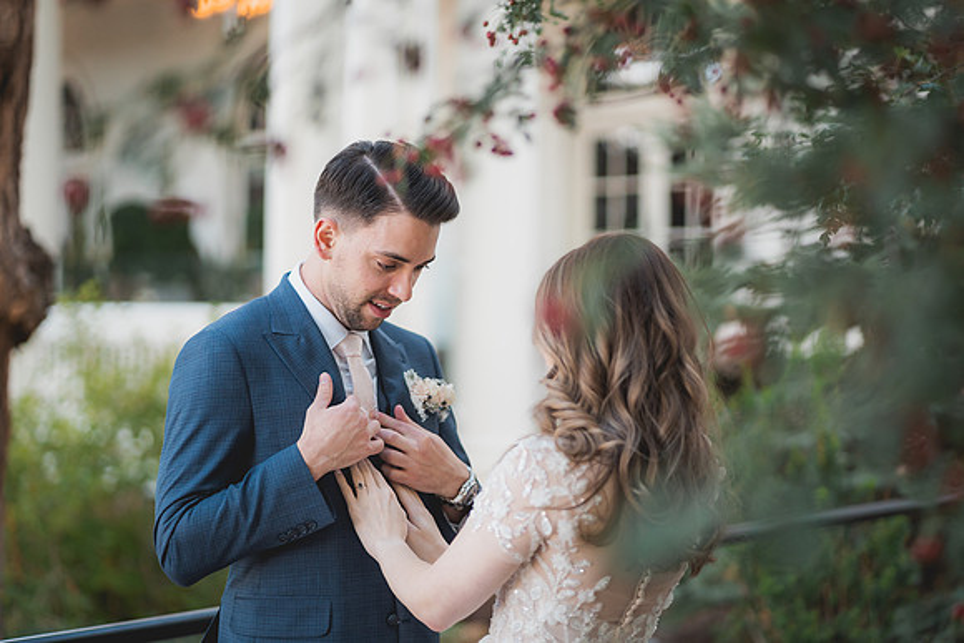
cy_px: 322
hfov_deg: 23.3
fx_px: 2340
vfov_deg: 15.7
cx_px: 482
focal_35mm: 87
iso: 1000
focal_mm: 85
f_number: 1.8
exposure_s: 1/1000
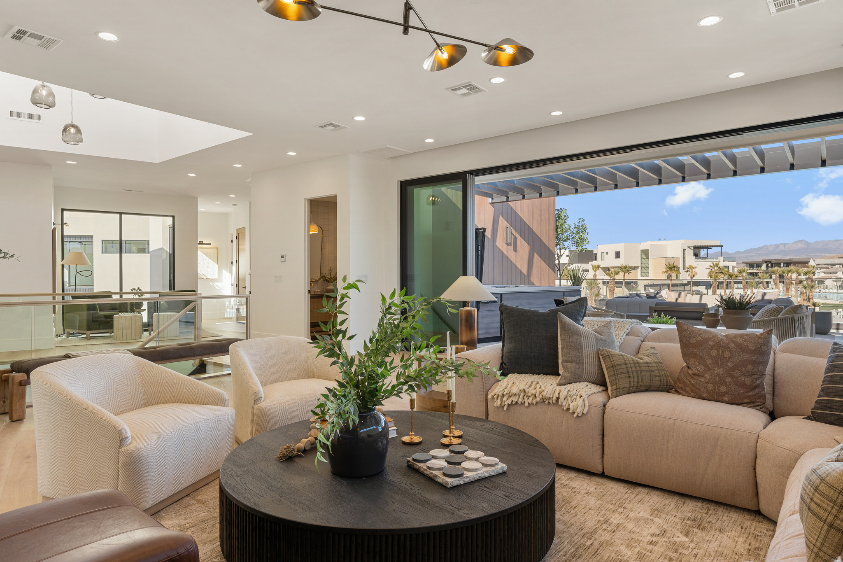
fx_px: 492
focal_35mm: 21
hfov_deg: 81.2
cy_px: 281
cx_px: 422
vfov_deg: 59.5
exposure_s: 1/15
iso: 160
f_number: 8
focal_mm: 21
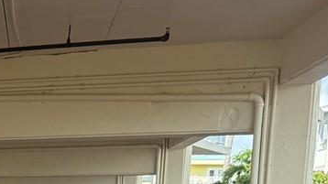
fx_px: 1017
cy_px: 354
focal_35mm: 117
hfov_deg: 16.0
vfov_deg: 9.7
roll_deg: +0.0
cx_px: -230
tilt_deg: -6.6
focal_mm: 6.76
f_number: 1.78
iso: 100
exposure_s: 1/735
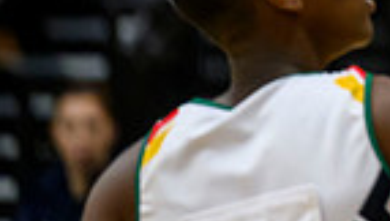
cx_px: 846
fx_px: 9727
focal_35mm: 939
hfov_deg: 2.3
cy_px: -172
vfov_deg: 1.3
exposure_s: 1/1000
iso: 4000
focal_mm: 200
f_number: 2.8
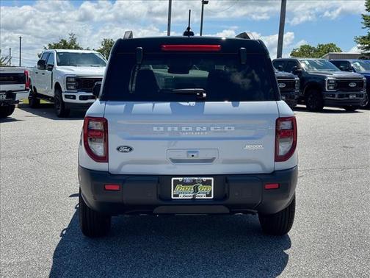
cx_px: 185
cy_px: 139
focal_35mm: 48
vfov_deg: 30.3
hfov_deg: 39.7
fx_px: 513
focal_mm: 6.76
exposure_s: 1/3817
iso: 64
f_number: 1.78
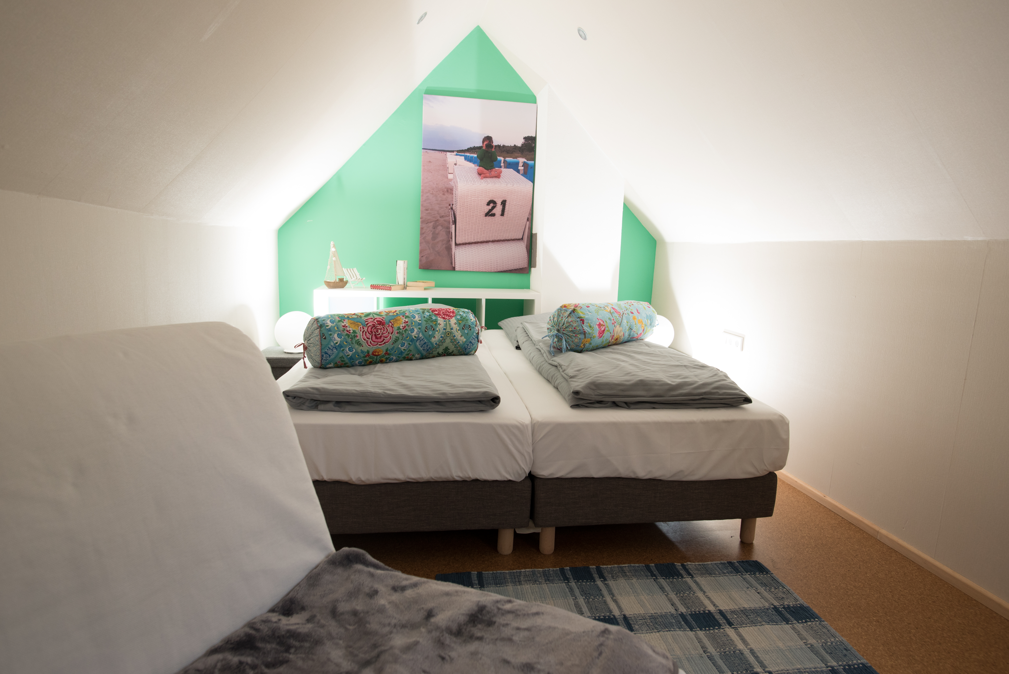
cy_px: 337
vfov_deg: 62.0
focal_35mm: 20
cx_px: 504
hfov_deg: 84.0
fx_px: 561
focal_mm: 20
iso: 800
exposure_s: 1/160
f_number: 5
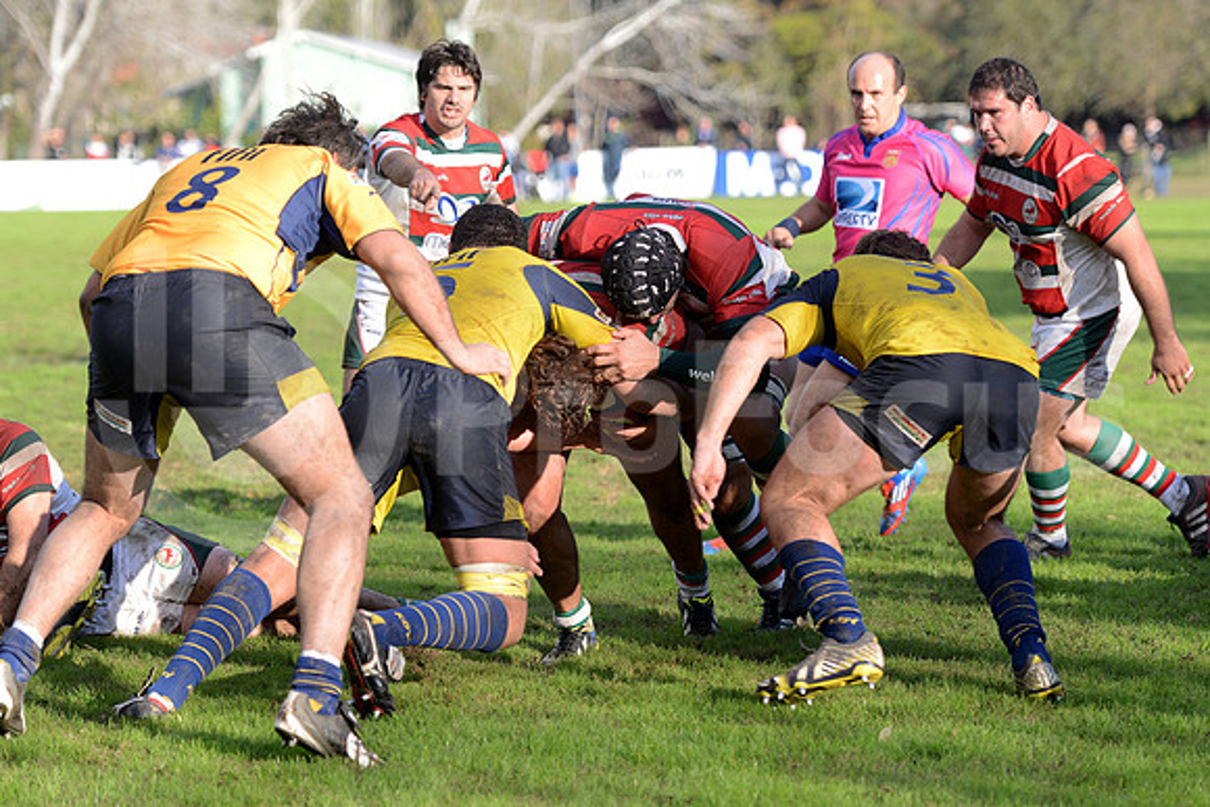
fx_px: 4875
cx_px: 605
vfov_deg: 9.5
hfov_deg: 14.2
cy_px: 404
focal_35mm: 145
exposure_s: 1/1000
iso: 640
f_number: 4
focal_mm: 145
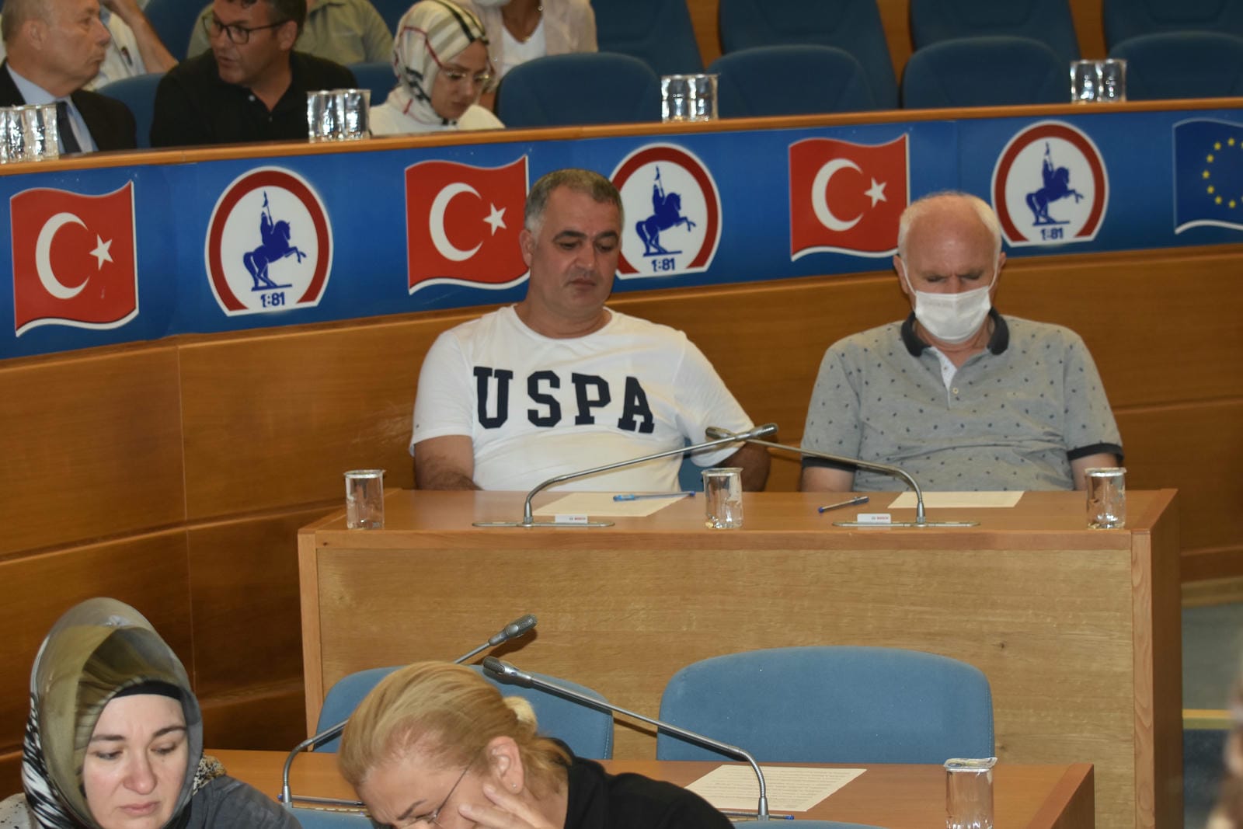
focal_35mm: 105
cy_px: 414
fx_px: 3625
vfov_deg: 13.0
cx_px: 622
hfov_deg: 19.5
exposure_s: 1/60
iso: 640
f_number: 4.5
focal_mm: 70
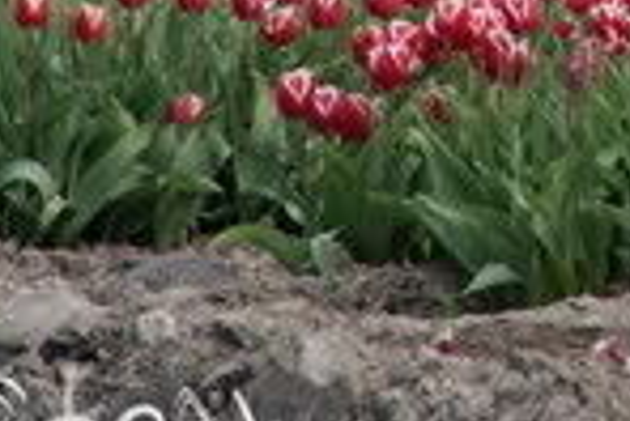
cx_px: 979
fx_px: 17710
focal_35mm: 1011
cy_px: -185
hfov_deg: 2.0
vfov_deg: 1.4
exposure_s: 1/100
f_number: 13
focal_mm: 200
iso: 200
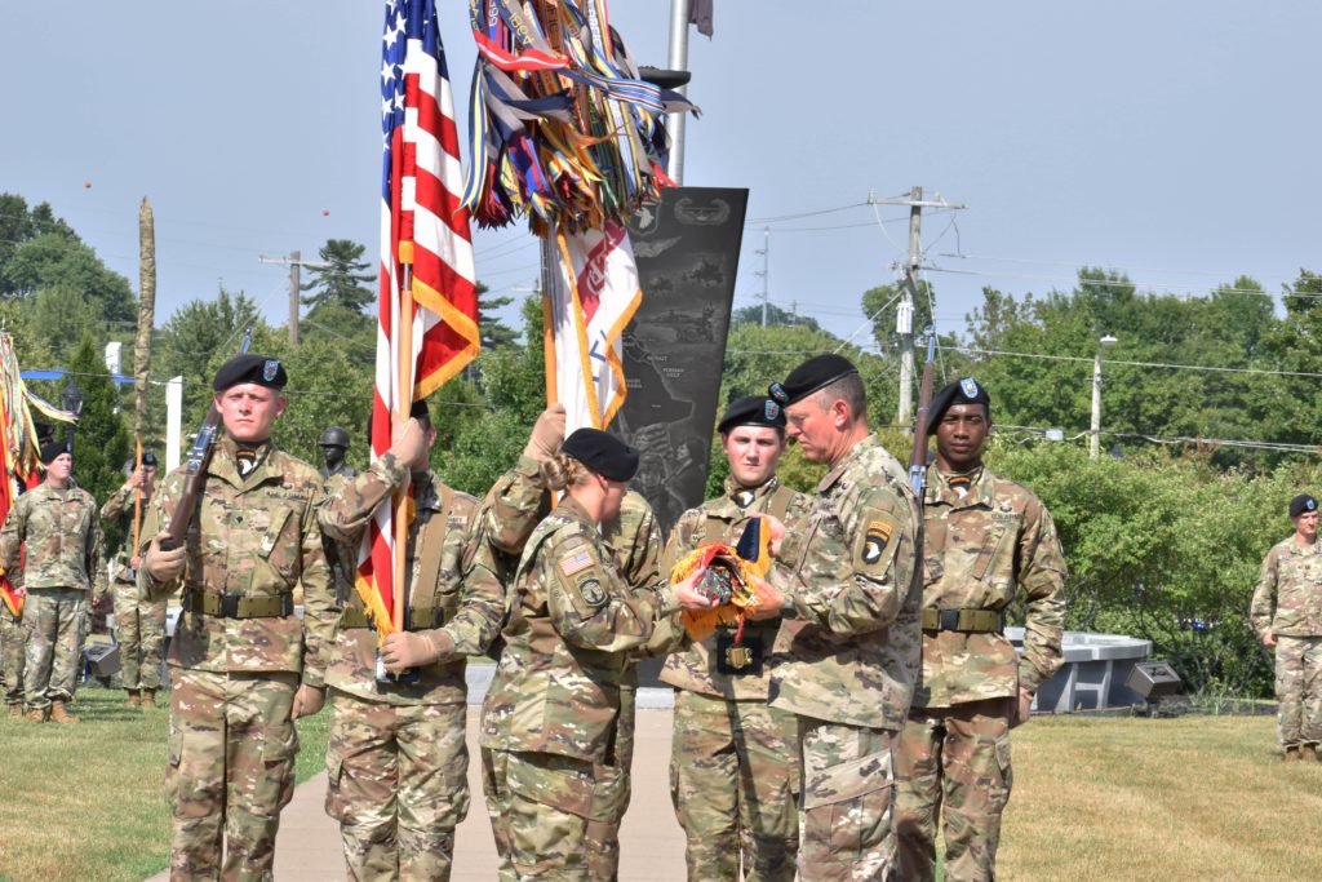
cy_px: 441
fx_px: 5399
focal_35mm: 147
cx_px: 661
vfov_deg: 9.3
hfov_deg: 14.0
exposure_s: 1/320
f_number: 16
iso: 640
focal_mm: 98
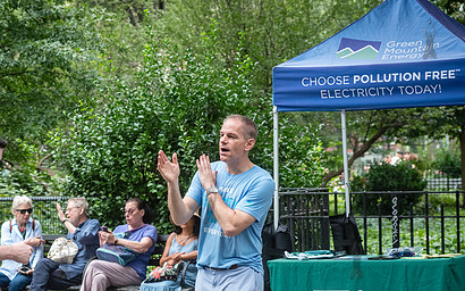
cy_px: 204
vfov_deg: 10.9
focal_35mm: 120
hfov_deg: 17.4
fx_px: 1520
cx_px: 210
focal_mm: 80
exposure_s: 1/640
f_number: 5
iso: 2000
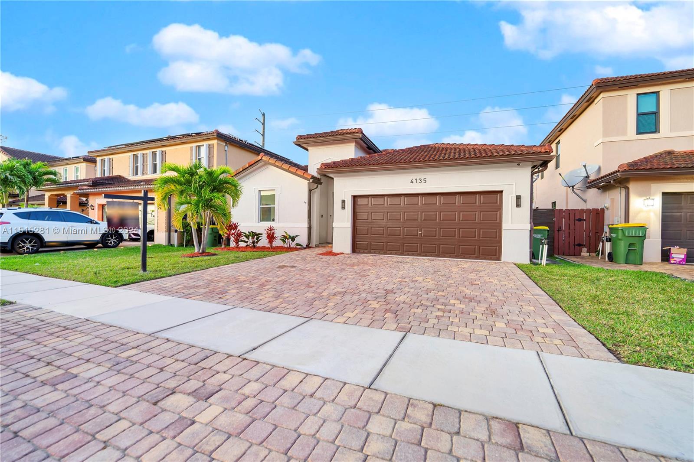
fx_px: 270
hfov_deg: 104.3
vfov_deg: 81.2
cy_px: 231
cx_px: 347
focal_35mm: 14
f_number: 2.8
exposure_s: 1/5
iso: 400
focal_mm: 14
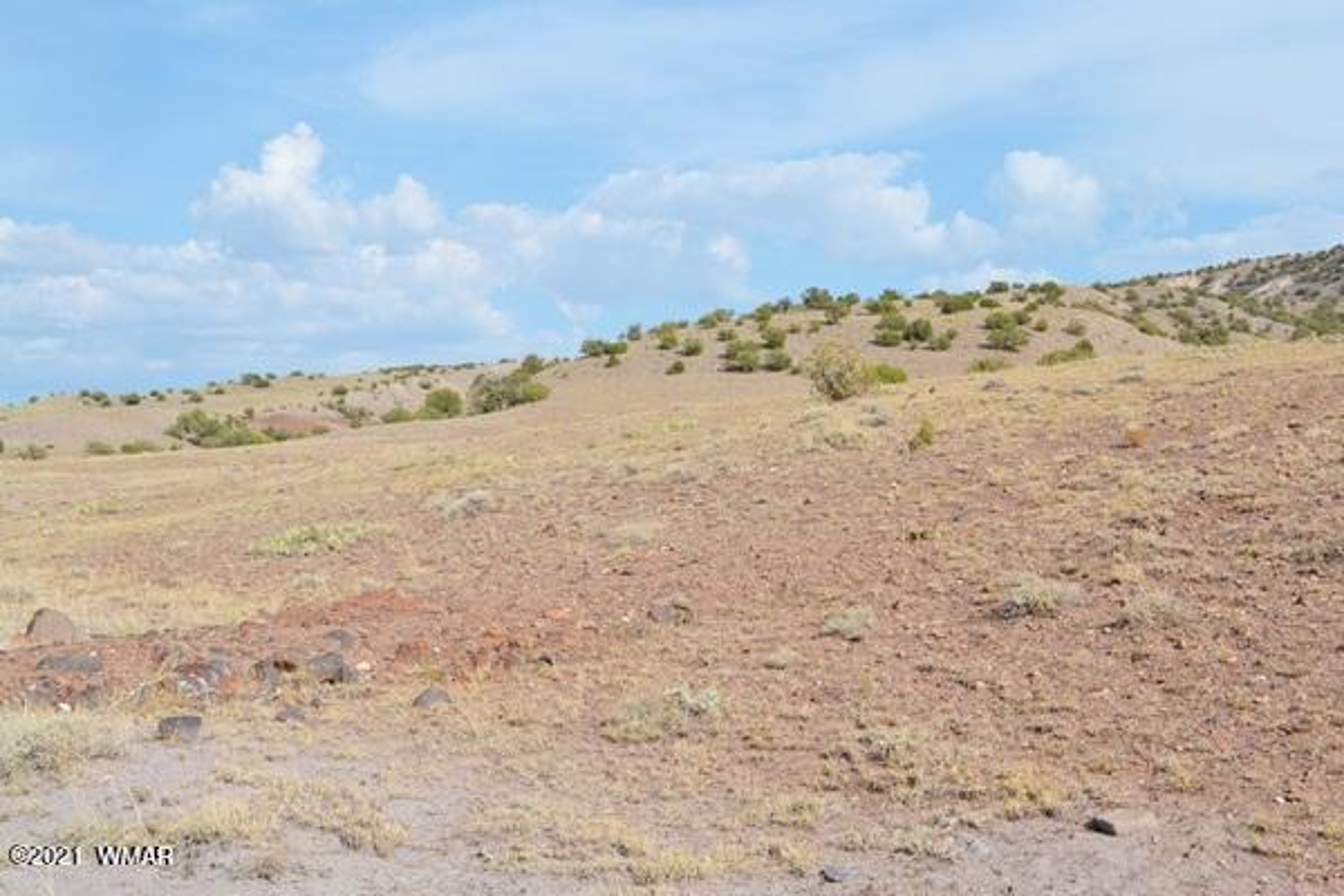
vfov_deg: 28.1
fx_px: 1792
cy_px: 448
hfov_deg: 41.1
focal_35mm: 48
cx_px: 672
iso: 100
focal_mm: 32
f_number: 8
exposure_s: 1/250
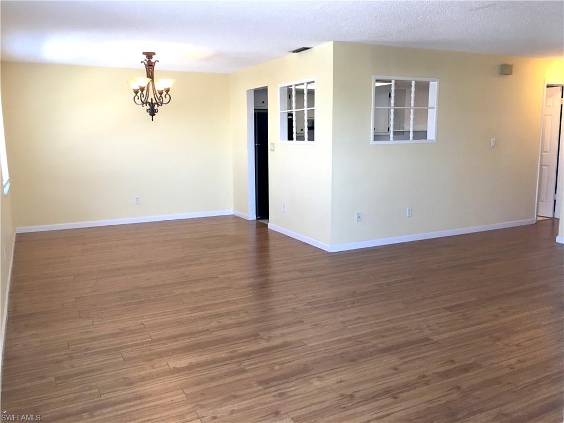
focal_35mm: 29
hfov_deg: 61.7
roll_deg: +0.8
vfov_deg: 48.2
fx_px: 472
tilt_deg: -8.7
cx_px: 282
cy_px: 212
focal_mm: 4.15
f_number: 2.2
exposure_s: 1/30
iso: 40
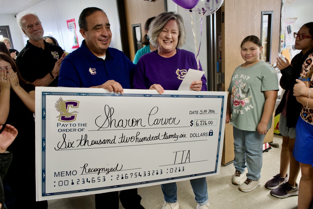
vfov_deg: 46.4
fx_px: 243
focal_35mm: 28
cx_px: 156
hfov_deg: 65.5
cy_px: 104
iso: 2500
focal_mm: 28
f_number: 4
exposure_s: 1/160
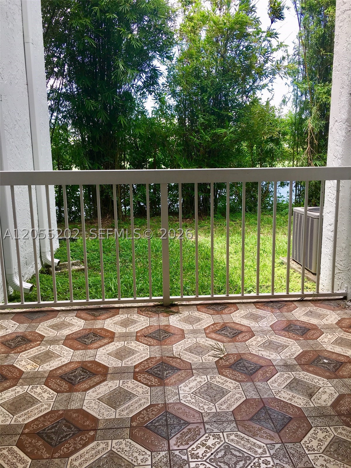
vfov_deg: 61.7
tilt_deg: -10.5
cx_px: 176
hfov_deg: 48.2
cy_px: 234
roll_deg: +0.6
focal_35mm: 29
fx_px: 392
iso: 25
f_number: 2.2
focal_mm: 4.15
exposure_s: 1/287
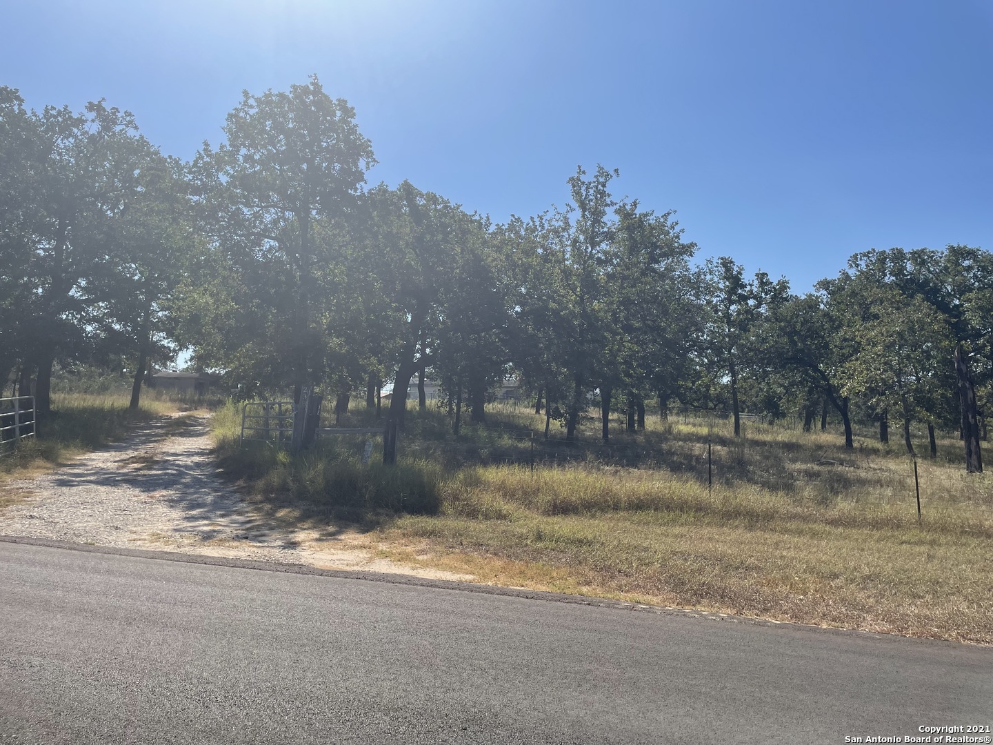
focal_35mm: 26
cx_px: 496
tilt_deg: +7.2
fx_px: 746
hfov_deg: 67.3
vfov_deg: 53.1
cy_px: 372
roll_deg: -0.5
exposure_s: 1/5556
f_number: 1.6
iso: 32
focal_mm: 4.2
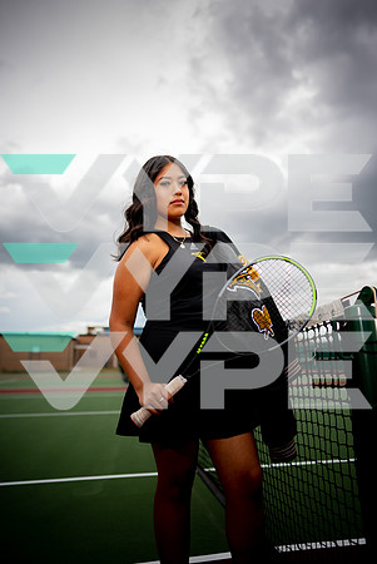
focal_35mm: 24
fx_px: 376
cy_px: 282
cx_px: 188
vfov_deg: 73.7
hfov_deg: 53.2
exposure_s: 1/1600
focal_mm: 24
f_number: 1.4
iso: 50
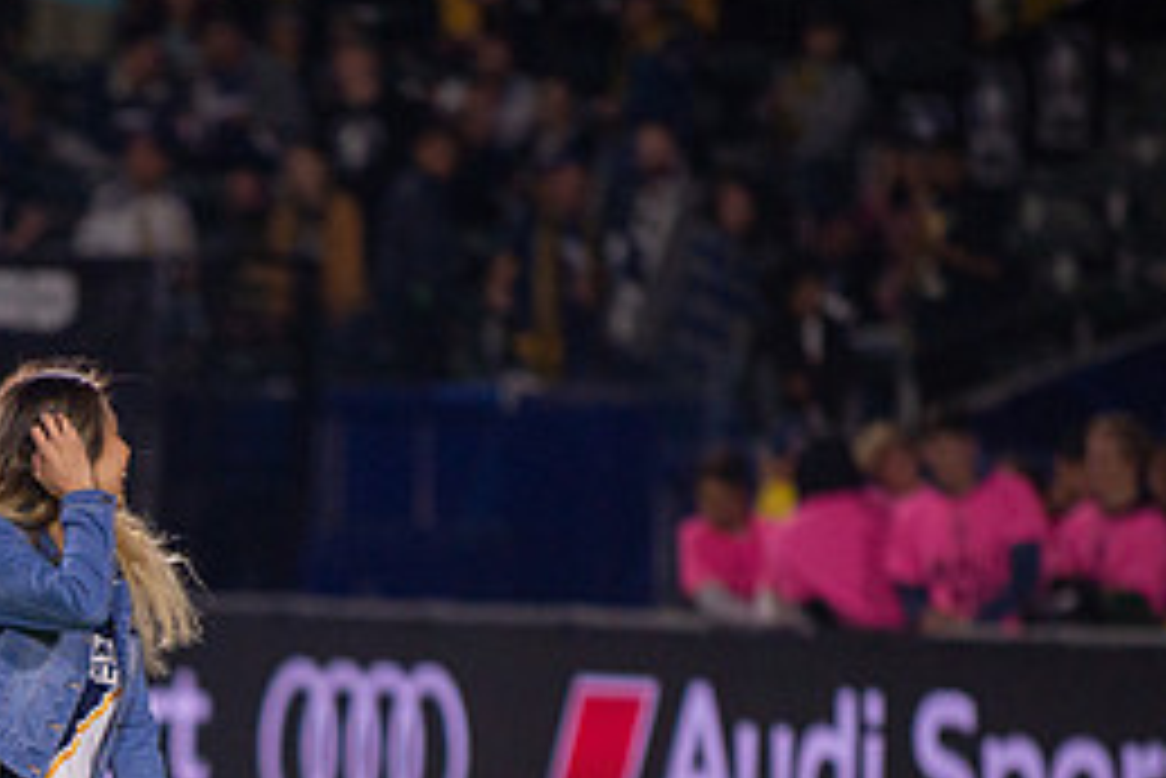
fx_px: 14518
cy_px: 839
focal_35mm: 448
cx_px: -18
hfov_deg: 4.6
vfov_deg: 3.1
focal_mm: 200
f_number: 2.8
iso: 1600
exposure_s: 1/2500
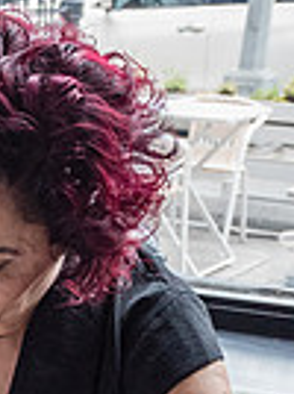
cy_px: 480
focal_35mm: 125
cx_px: -239
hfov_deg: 11.0
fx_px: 1420
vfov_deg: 15.2
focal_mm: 24
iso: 2000
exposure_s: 1/200
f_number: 4
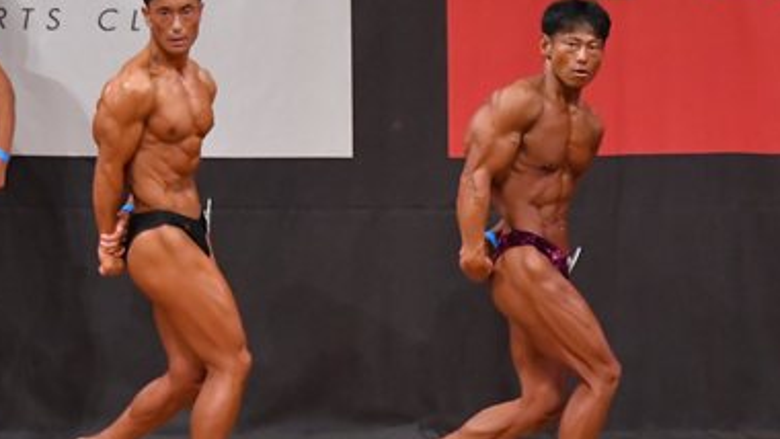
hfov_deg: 5.8
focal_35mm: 372
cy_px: 217
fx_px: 7696
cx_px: 436
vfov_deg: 3.3
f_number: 5.6
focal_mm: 116
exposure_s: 1/400
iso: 6400
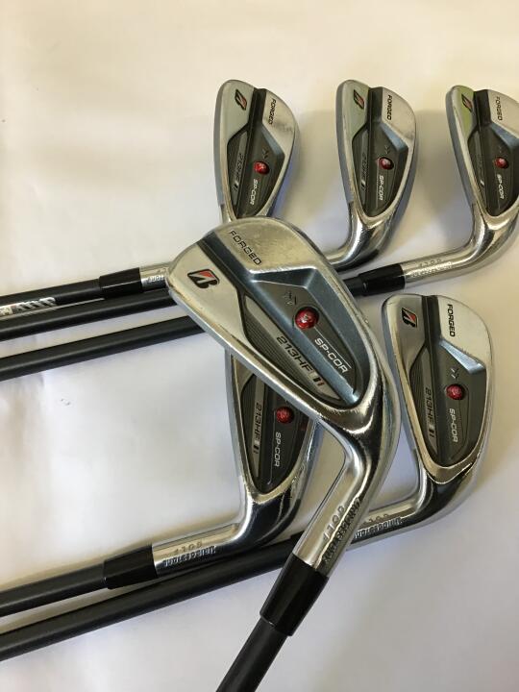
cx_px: 260
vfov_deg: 58.4
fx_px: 620
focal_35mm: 31
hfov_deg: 45.4
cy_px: 346
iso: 100
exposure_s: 1/33
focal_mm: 3.3
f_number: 2.4
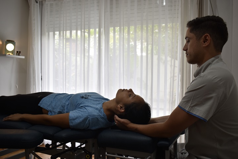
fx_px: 218
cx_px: 119
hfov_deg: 57.2
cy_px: 80
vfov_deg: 40.0
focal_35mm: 33
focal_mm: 22
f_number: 3.8
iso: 100
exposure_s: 1/13
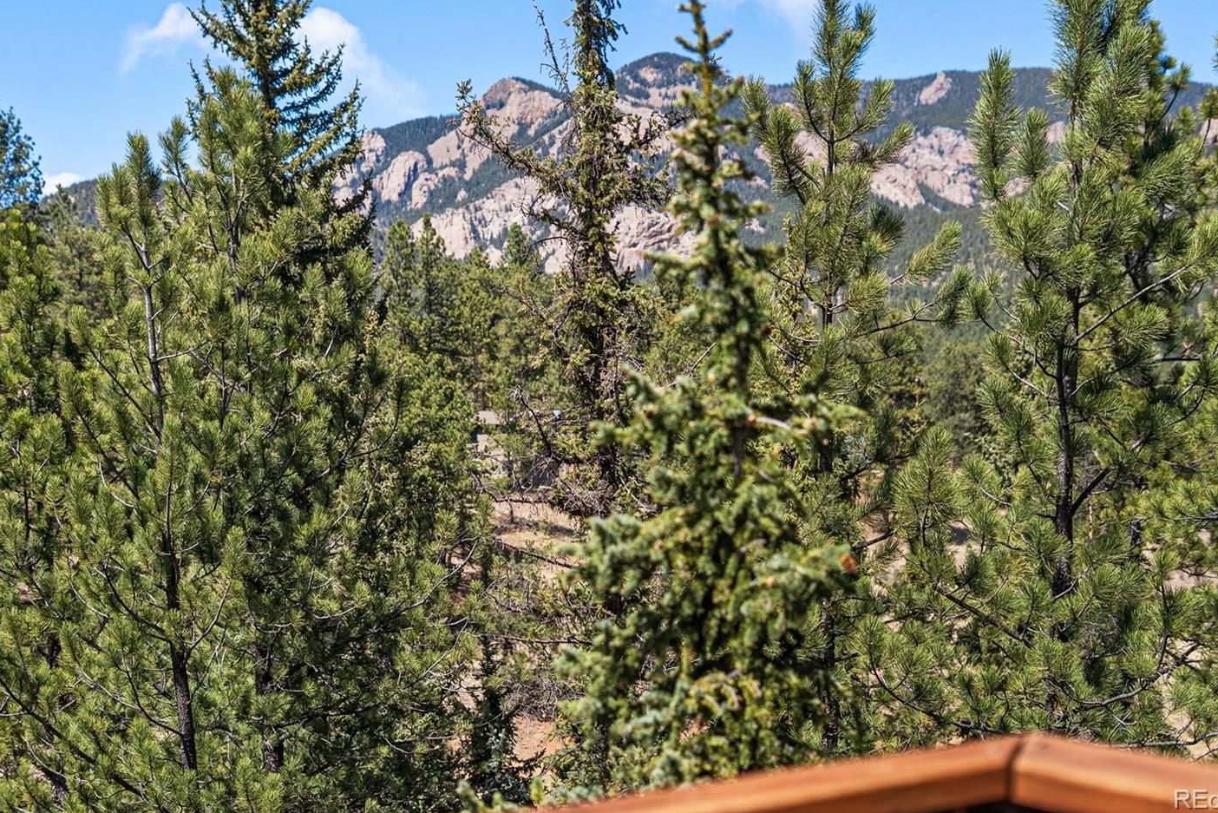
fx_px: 1929
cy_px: 354
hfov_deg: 35.0
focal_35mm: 57
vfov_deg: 23.8
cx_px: 620
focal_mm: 50
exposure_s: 1/640
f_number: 2.8
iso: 200
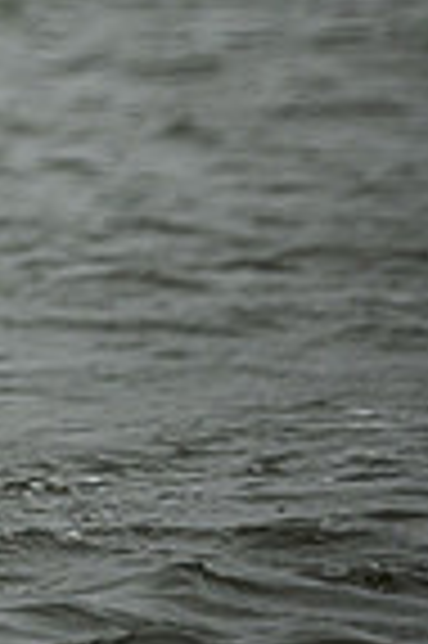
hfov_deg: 1.0
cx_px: -1162
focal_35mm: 1413
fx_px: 25258
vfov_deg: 1.5
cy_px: -213
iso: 320
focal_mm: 270
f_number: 5.3
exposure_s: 1/4000
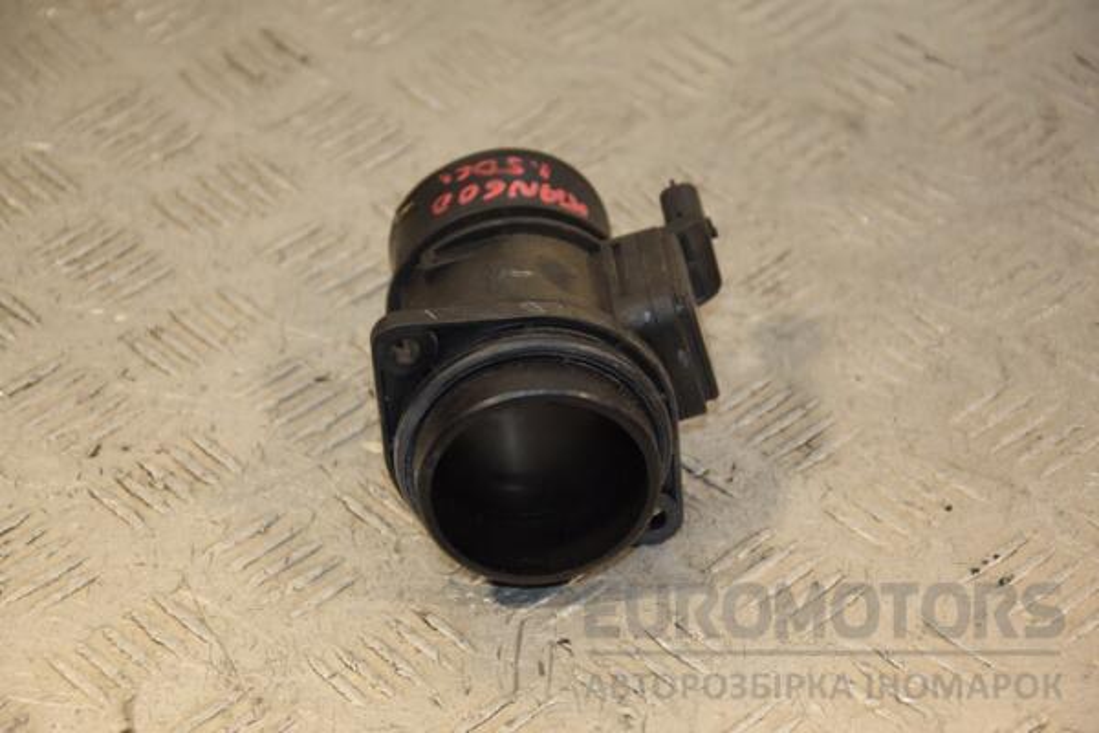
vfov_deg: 11.4
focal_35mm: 120
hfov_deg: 17.1
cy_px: 366
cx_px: 550
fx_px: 3663
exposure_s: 1/160
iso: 800
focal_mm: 80
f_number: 5.3
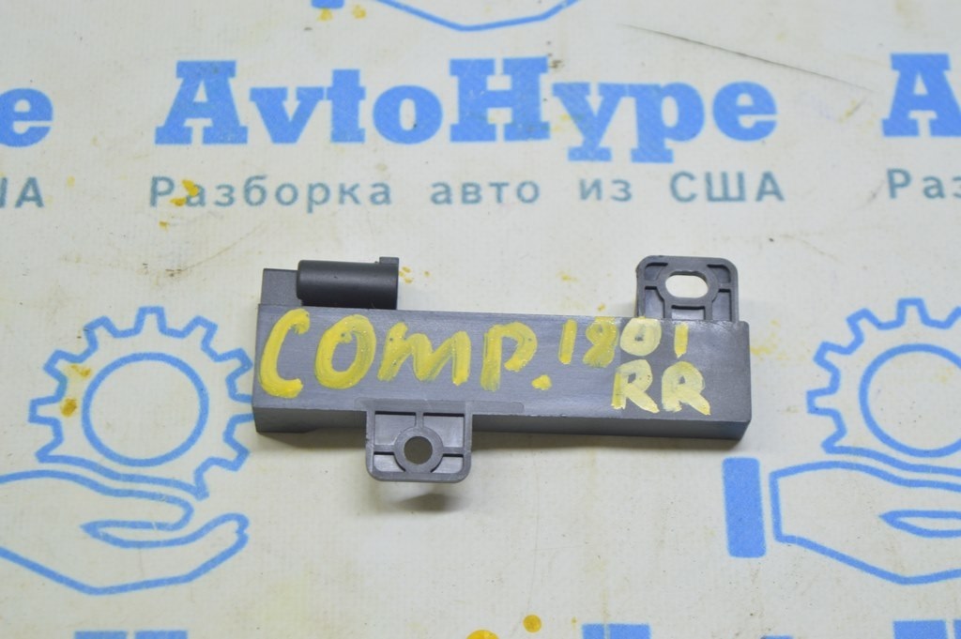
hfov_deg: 24.6
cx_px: 480
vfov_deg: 16.5
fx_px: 2200
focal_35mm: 82
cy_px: 320
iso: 400
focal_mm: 55
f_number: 5.6
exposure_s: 1/20
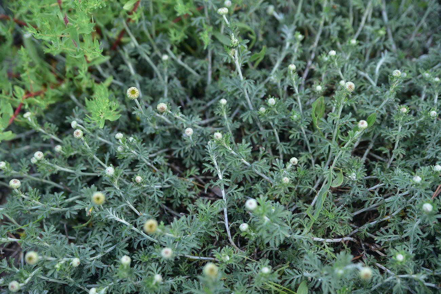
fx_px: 613
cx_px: 220
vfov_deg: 27.0
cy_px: 147
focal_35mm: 50
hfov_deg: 39.6
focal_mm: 50
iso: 160
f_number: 5
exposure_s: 1/125
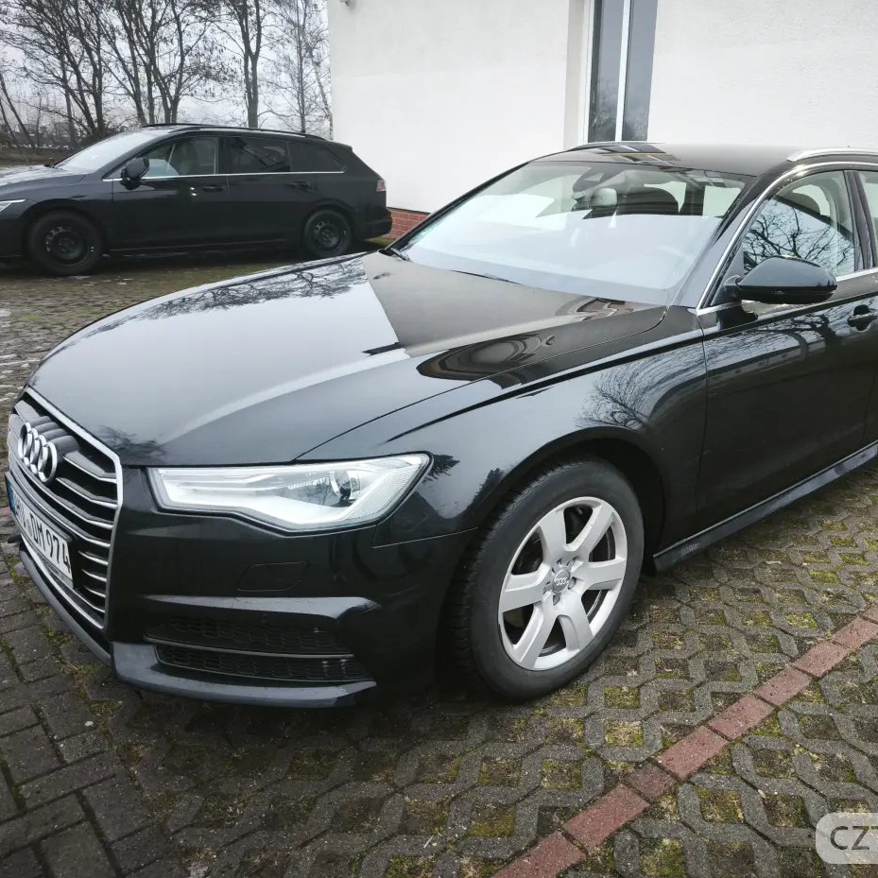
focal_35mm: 28
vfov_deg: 57.3
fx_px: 803
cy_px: 425
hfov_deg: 56.2
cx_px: 581
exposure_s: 1/50
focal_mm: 5.35
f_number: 1.7
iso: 200
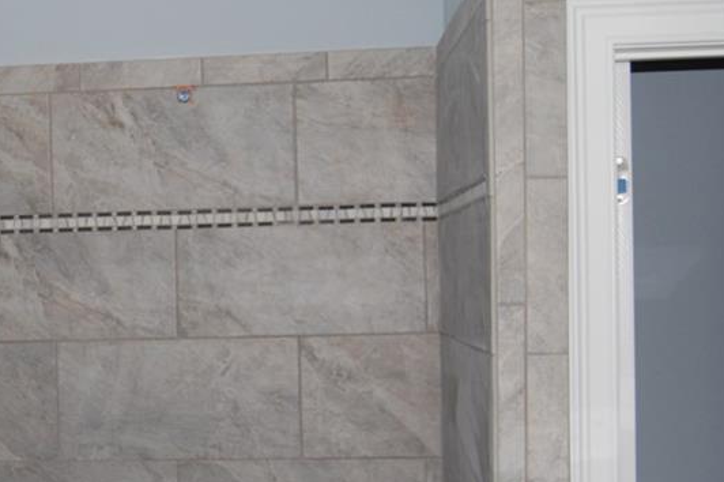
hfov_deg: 25.9
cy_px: 330
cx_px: 35
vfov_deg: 18.1
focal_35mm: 75
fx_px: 1507
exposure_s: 1/60
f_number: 4
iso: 400
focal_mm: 26
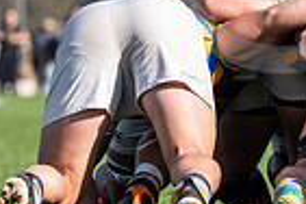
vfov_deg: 1.6
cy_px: -23
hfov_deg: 2.4
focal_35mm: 845
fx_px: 7182
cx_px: 405
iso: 100
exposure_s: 1/800
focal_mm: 146
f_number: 3.5
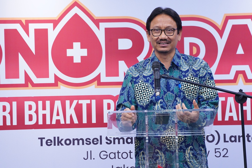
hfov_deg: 8.7
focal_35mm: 238
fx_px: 1665
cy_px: 84
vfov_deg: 5.8
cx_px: 126
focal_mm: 238
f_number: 5.6
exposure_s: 1/50
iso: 6400
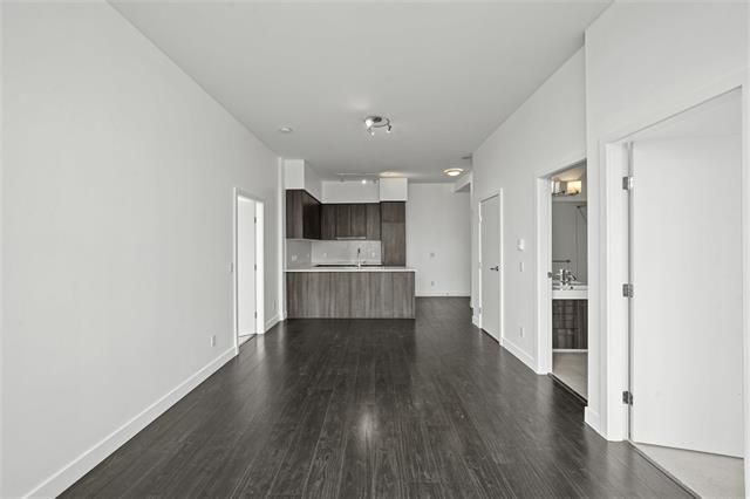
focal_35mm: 14
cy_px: 250
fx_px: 292
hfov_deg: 104.3
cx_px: 375
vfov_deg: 81.1
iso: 1250
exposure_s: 1/60
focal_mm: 14
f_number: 9
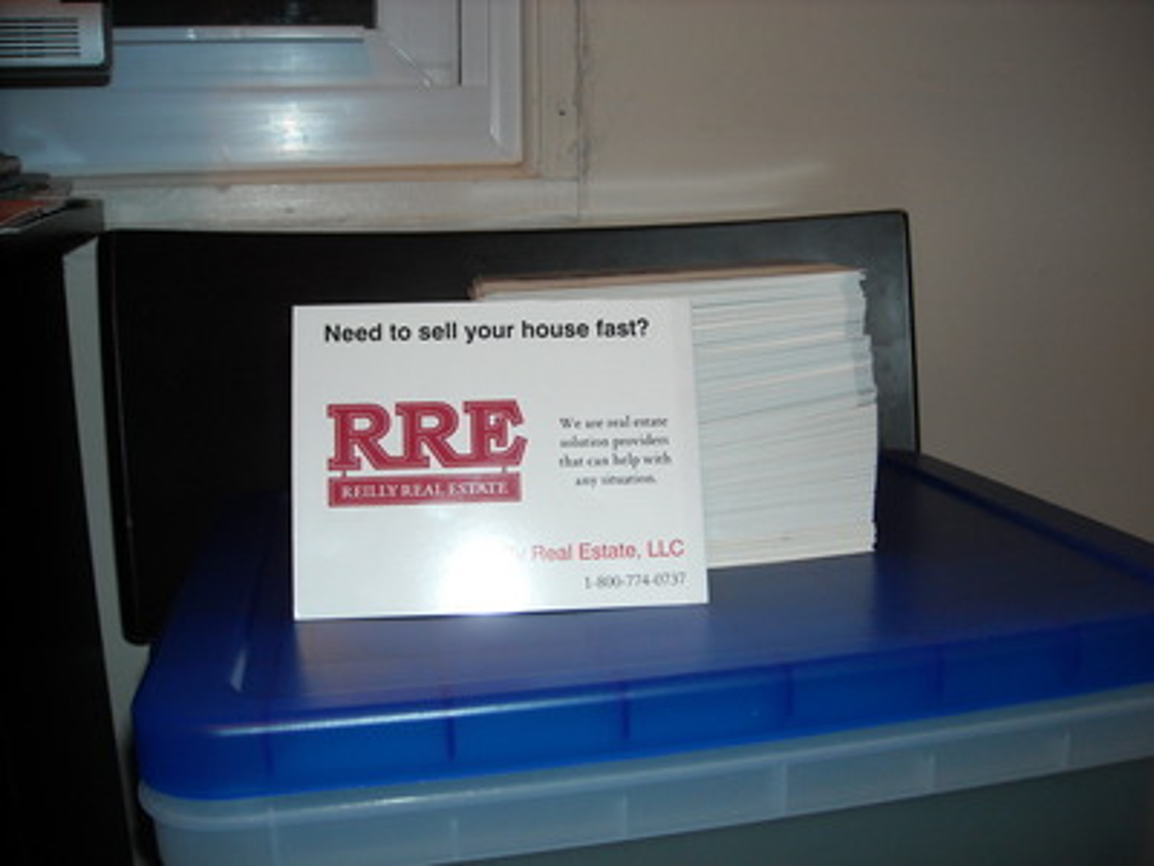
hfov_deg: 52.6
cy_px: 433
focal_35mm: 35
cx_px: 577
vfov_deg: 40.7
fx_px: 1167
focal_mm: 5.7
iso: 200
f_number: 2.8
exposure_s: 1/60
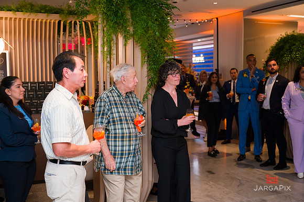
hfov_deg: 44.8
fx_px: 369
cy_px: 101
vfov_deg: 30.7
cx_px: 152
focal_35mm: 44
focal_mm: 43
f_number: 3.2
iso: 800
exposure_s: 1/160
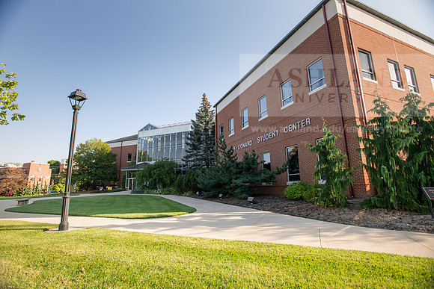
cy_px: 144
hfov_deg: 93.3
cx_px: 217
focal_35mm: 17
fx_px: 205
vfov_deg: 70.5
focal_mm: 17
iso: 500
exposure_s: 1/250
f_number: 5.6
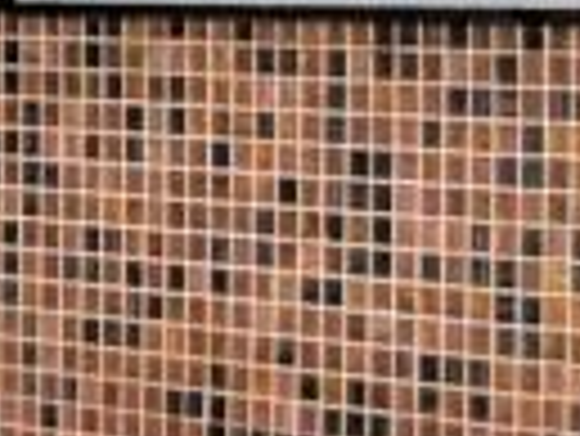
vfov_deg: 5.3
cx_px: -888
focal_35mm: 282
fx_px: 4729
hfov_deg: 6.6
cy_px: -40
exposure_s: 1/60
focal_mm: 22
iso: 200
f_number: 3.8
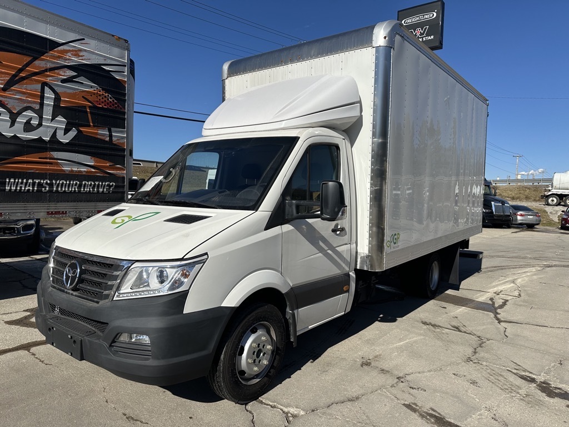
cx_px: 284
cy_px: 214
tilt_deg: -1.4
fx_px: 394
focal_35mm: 24
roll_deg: -1.5
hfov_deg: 71.6
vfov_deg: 56.8
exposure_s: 1/8929
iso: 80
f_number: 1.78
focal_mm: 6.86
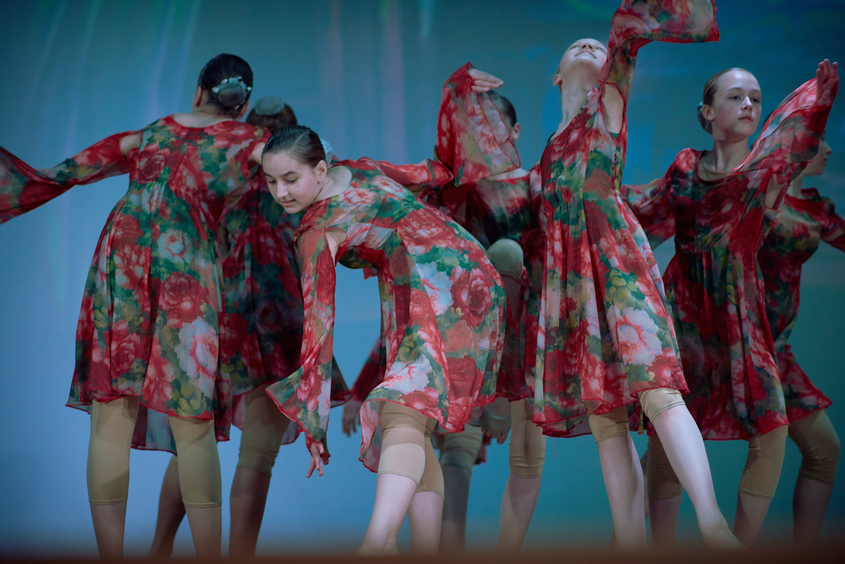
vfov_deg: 10.2
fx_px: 3170
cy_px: 282
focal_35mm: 135
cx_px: 422
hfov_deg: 15.2
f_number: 2.5
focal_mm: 135
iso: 1250
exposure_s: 1/400
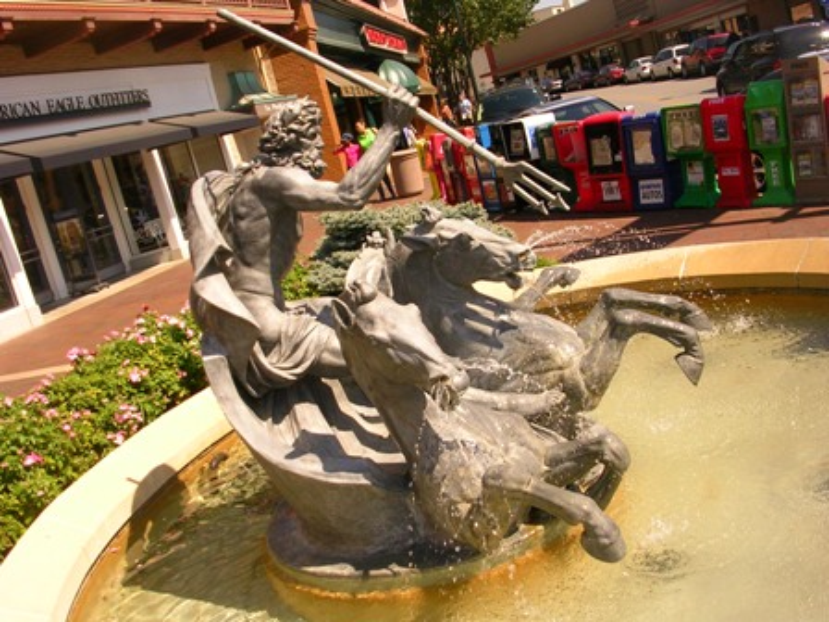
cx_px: 414
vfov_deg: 37.7
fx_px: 910
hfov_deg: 49.0
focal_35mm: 38
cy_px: 311
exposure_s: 1/350
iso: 71
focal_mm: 5.8
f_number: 5.6
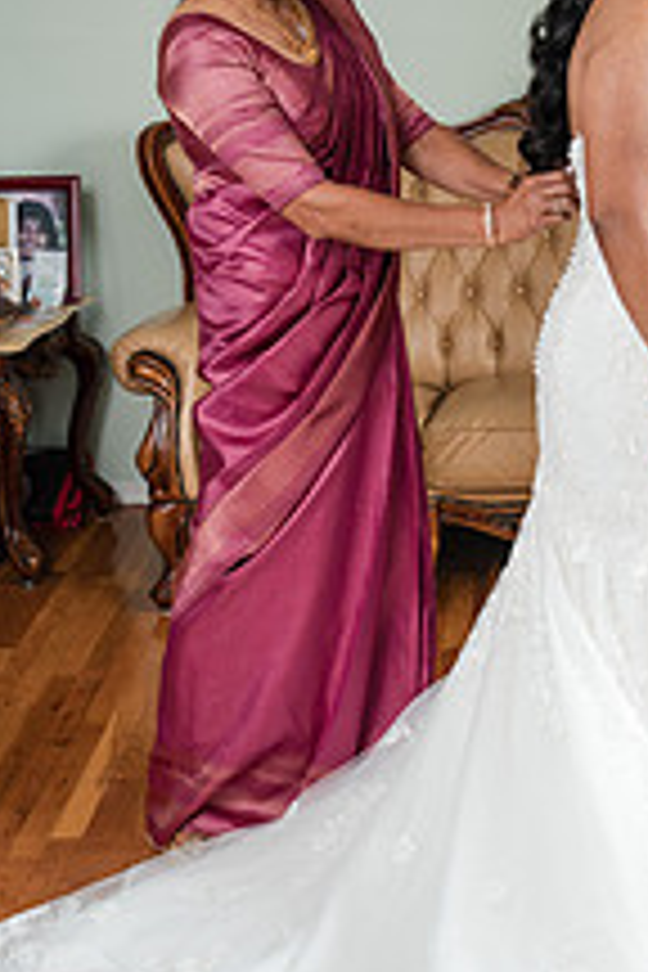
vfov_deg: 27.7
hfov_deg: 18.3
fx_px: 1971
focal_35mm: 73
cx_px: 598
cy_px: 459
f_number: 4
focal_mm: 35
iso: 640
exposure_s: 1/250
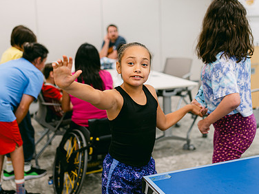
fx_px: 397
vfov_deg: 27.5
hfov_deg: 36.2
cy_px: 88
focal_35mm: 53
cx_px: 139
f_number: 2
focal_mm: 35
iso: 200
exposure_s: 1/125
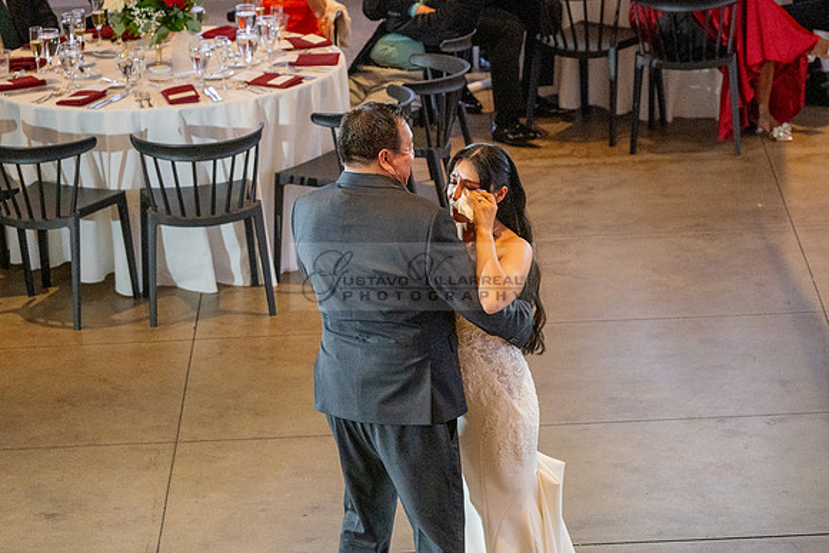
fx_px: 3745
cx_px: 462
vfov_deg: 8.4
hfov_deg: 12.6
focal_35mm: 163
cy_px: 275
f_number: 4
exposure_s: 1/200
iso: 3200
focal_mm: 120
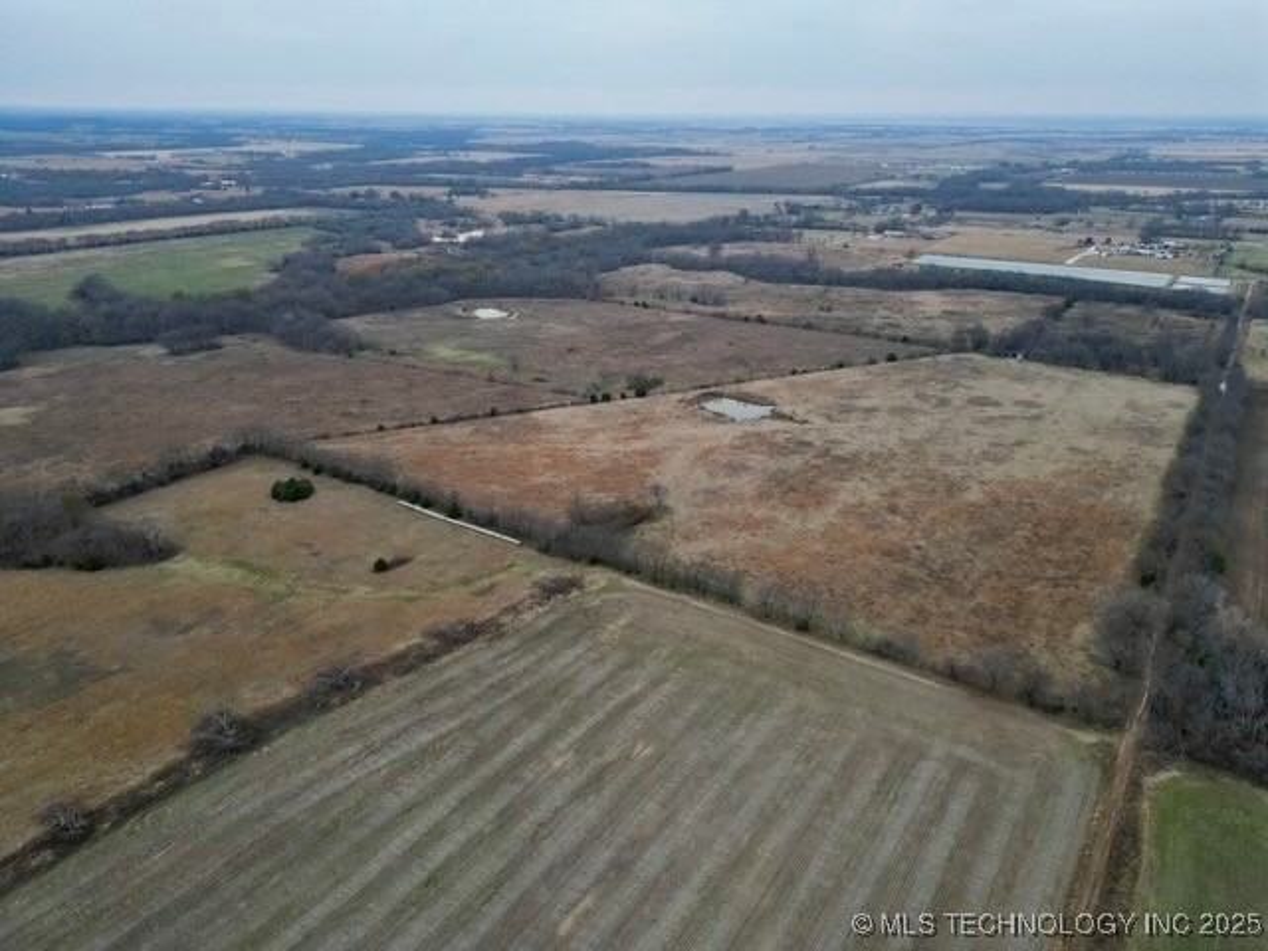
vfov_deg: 56.8
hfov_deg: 71.6
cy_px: 476
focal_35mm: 24
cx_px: 634
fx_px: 879
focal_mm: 6.72
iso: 100
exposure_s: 1/100
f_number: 1.7
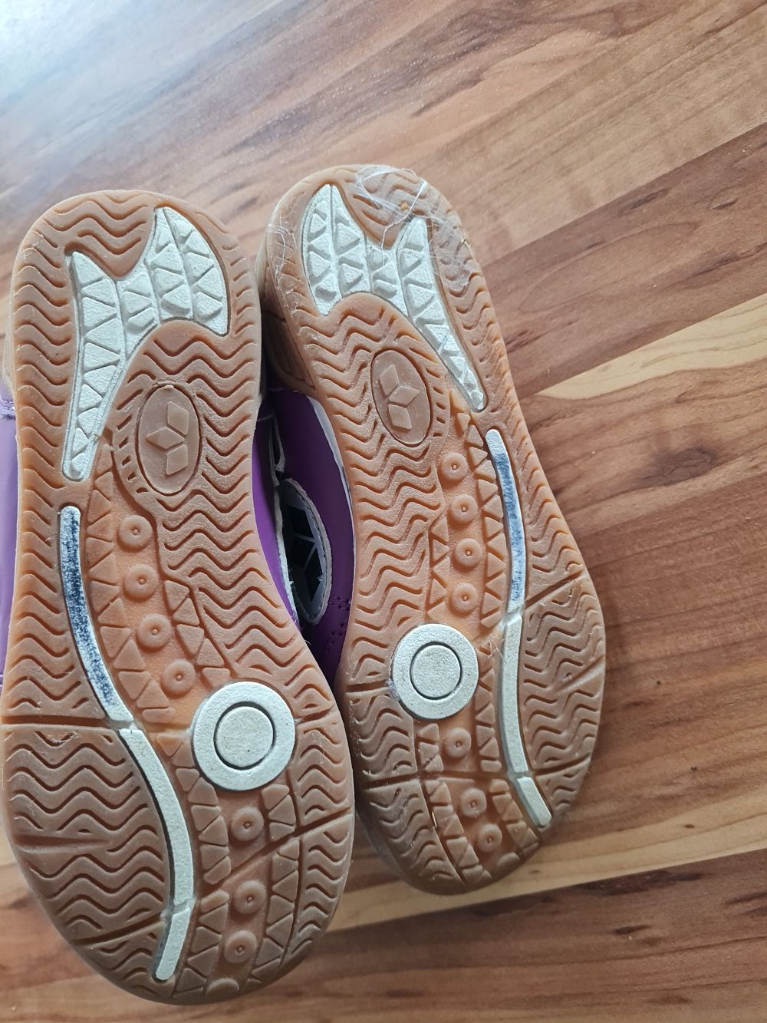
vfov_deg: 67.3
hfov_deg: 53.1
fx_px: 768
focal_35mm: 26
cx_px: 384
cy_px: 512
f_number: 1.8
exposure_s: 1/50
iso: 250
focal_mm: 5.4
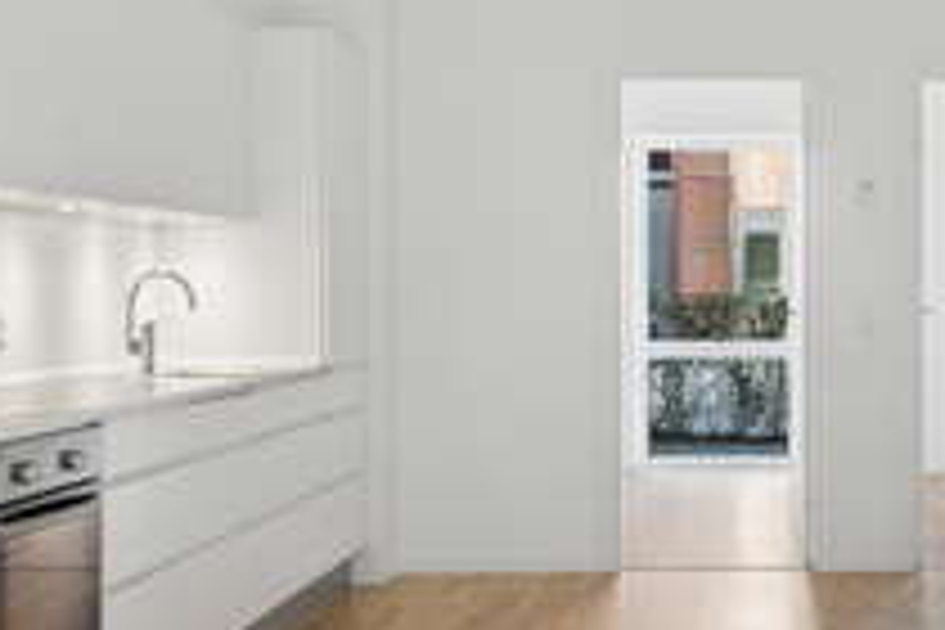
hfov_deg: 32.4
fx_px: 1575
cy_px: 266
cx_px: 772
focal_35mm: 60
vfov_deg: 22.6
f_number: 8
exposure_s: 1/3.33
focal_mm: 20
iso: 200
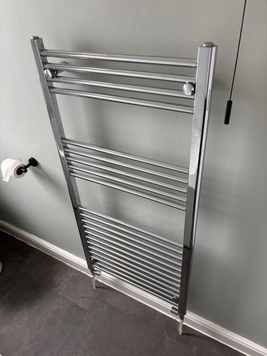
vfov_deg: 67.3
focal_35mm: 26
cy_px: 178
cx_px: 134
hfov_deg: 53.1
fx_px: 267
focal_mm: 5.96
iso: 125
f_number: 1.6
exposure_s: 1/121
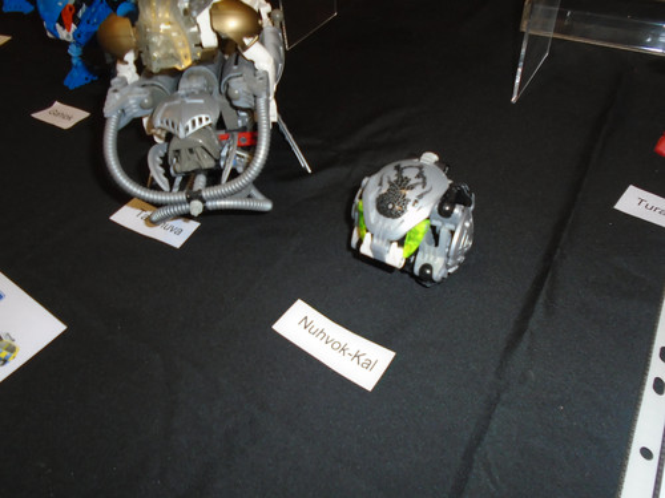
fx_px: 499
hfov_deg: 67.3
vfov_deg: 53.1
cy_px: 249
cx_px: 332
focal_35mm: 26
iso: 200
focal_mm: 4.6
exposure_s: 1/30
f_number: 3.2
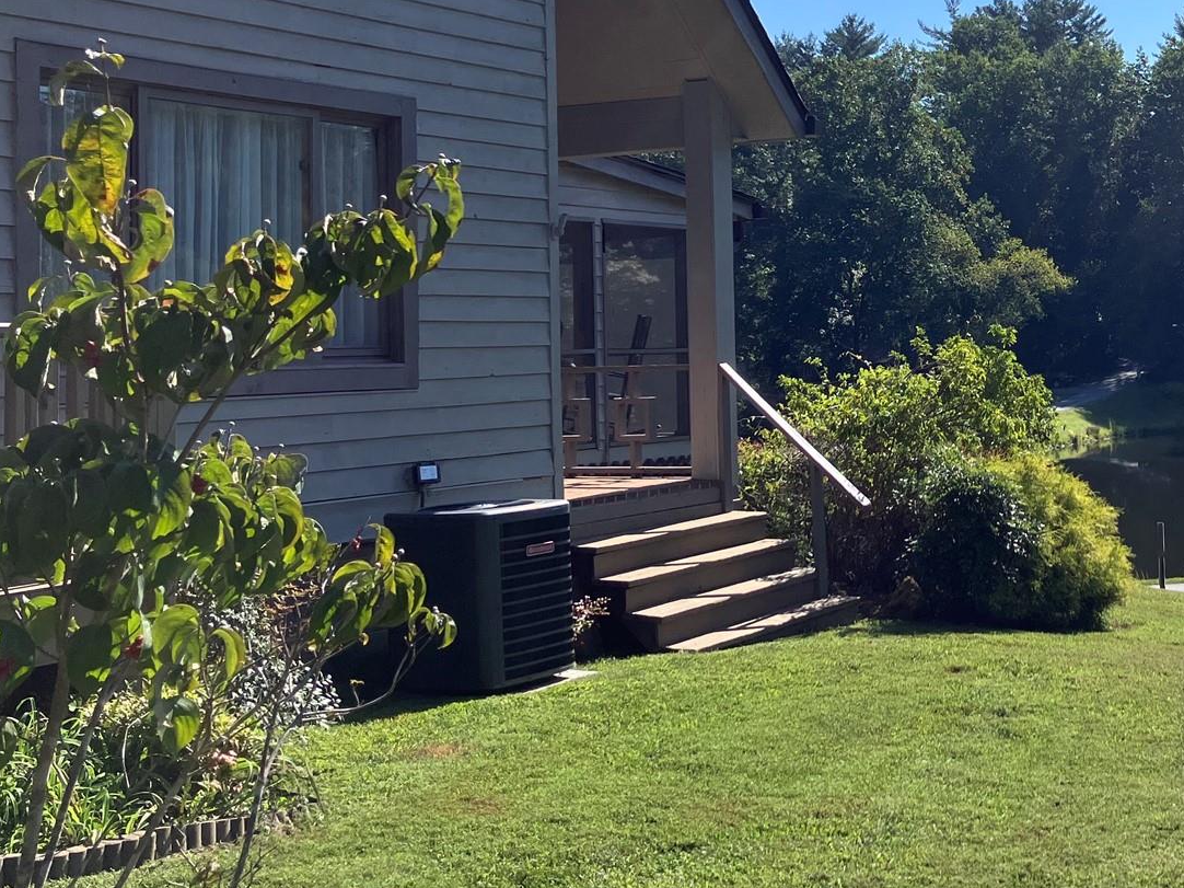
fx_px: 1812
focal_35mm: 53
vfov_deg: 27.2
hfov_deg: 34.2
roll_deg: +1.3
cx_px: 1066
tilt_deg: +4.0
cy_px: 243
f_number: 1.8
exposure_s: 1/2857
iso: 32
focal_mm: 3.99
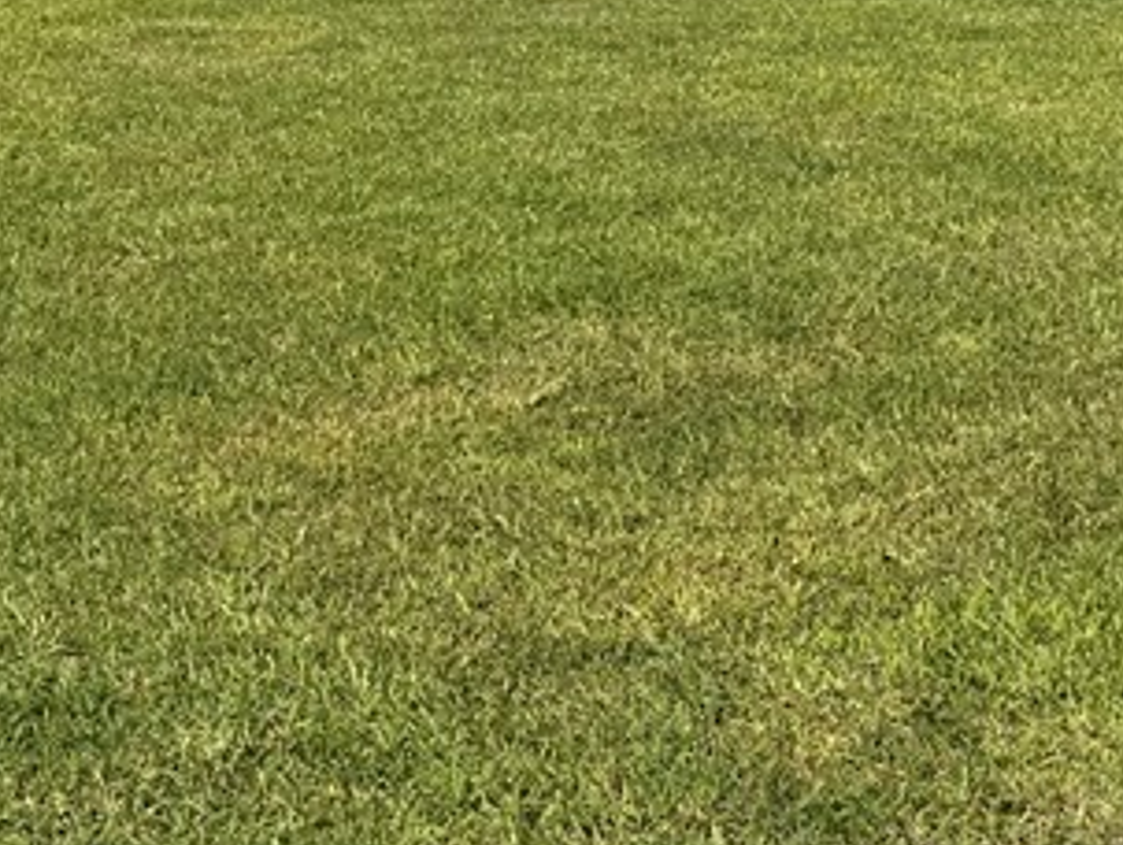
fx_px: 2631
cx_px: -208
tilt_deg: +4.0
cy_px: -374
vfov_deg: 16.8
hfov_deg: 22.3
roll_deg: +2.2
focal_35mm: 81
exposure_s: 1/6711
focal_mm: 6.76
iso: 80
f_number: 1.78
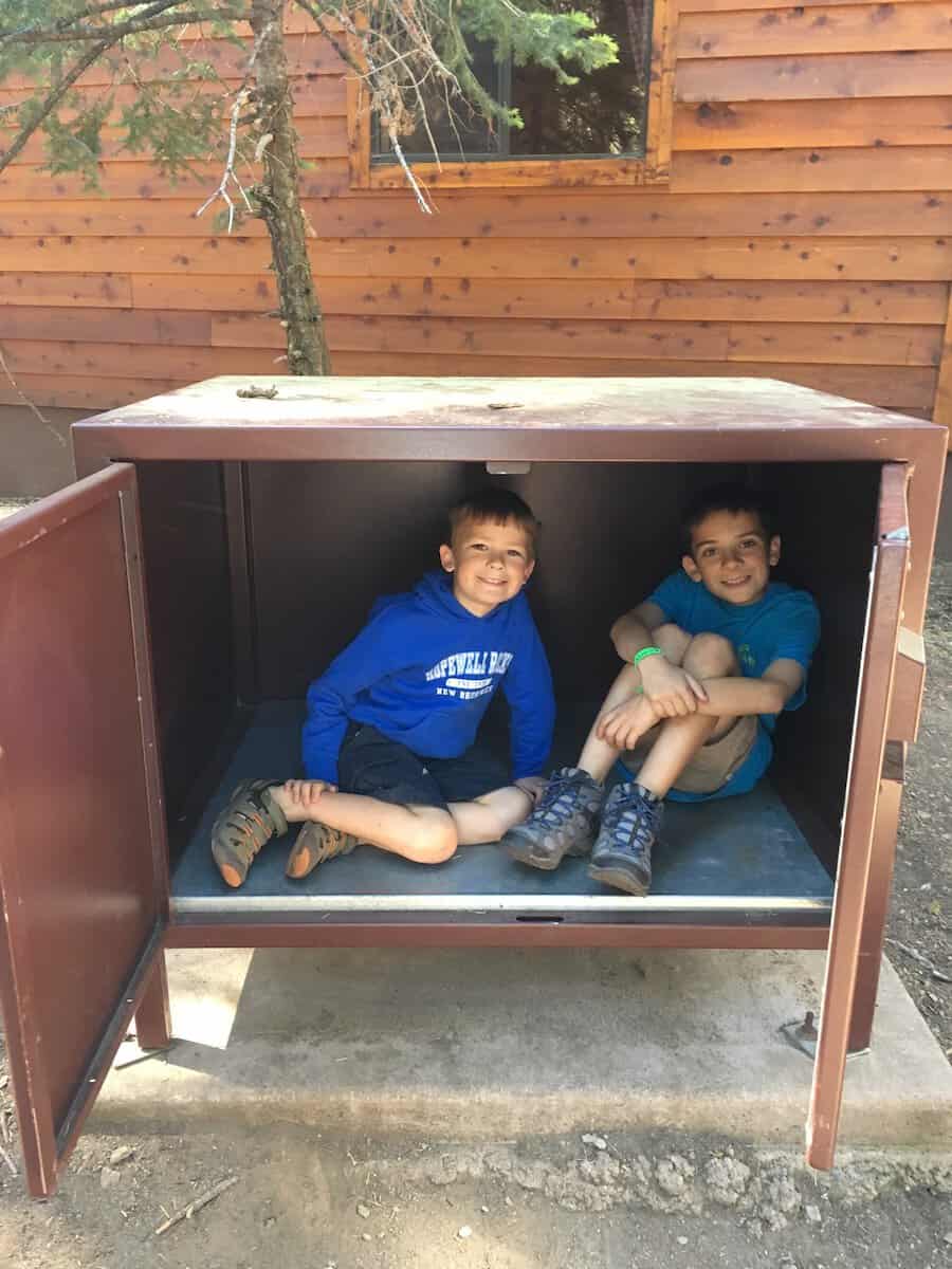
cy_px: 634
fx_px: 1063
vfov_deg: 61.7
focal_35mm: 29
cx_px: 476
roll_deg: -0.9
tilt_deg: -18.2
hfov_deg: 48.2
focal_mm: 4.15
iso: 100
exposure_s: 1/30
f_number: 2.2
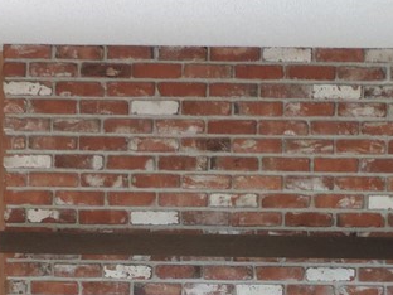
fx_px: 1306
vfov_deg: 12.4
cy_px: 398
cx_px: 286
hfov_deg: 17.0
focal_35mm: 115
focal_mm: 6.2
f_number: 3.3
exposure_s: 1/50
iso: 360
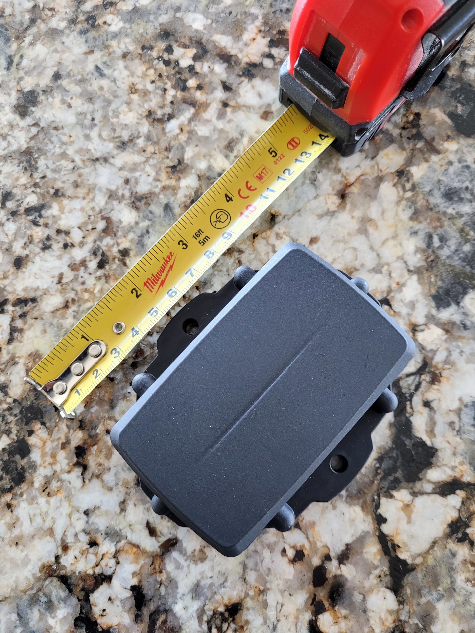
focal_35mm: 26
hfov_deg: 53.1
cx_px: 238
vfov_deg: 67.3
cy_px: 316
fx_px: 476
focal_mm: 5.4
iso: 320
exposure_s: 1/40
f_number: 1.8
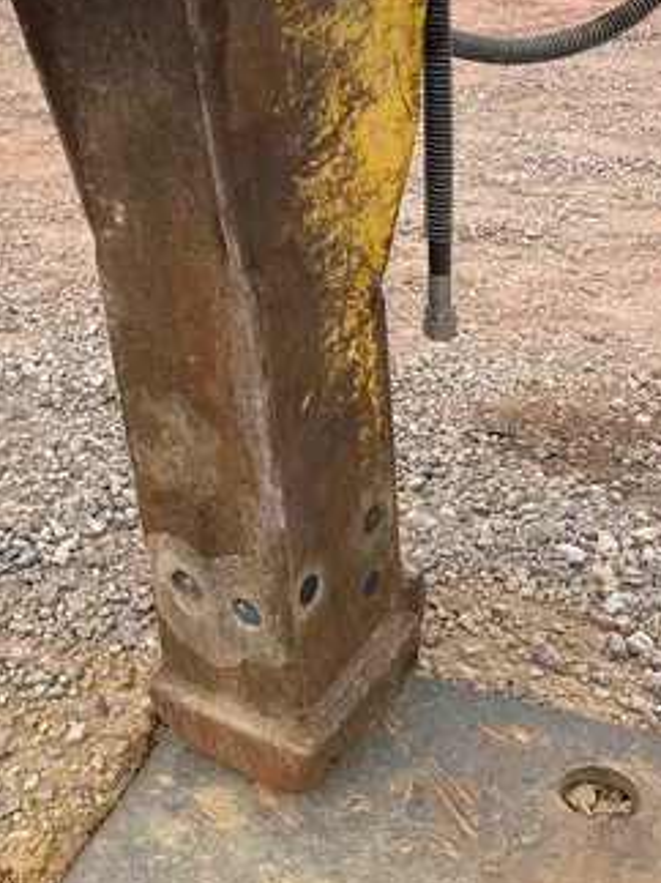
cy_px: 239
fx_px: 1503
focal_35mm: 59
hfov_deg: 24.7
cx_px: 224
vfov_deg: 32.2
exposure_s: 1/1058
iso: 50
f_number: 1.6
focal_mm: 5.96
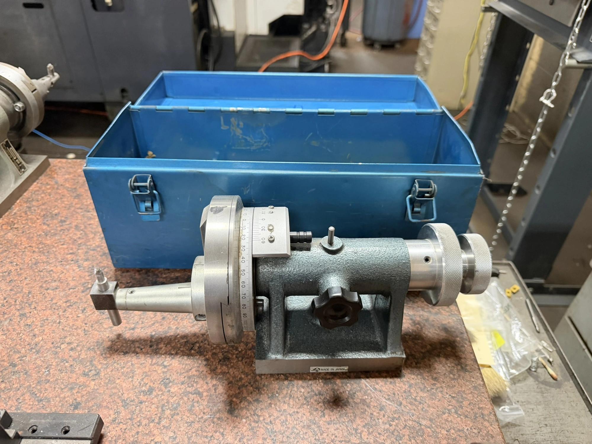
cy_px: 222
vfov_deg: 56.8
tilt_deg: -37.3
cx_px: 296
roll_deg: -1.5
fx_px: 410
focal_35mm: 24
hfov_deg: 71.6
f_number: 1.78
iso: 400
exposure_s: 1/60
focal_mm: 6.76
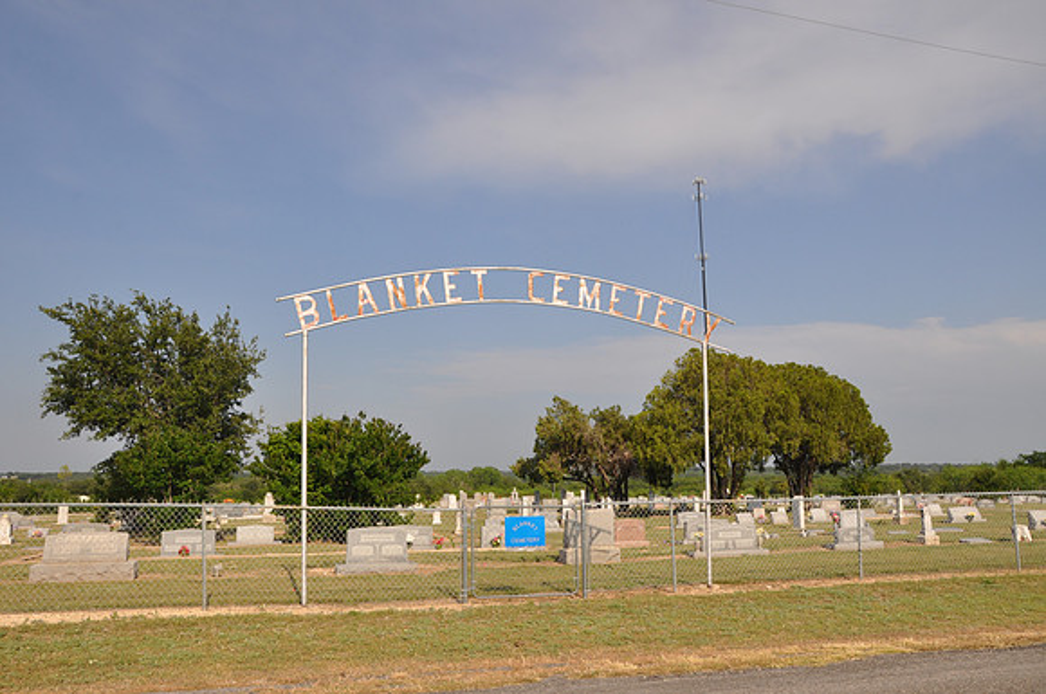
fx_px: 914
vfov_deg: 41.6
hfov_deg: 59.6
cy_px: 347
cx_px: 523
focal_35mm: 32
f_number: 13
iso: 200
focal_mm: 21
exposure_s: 1/160
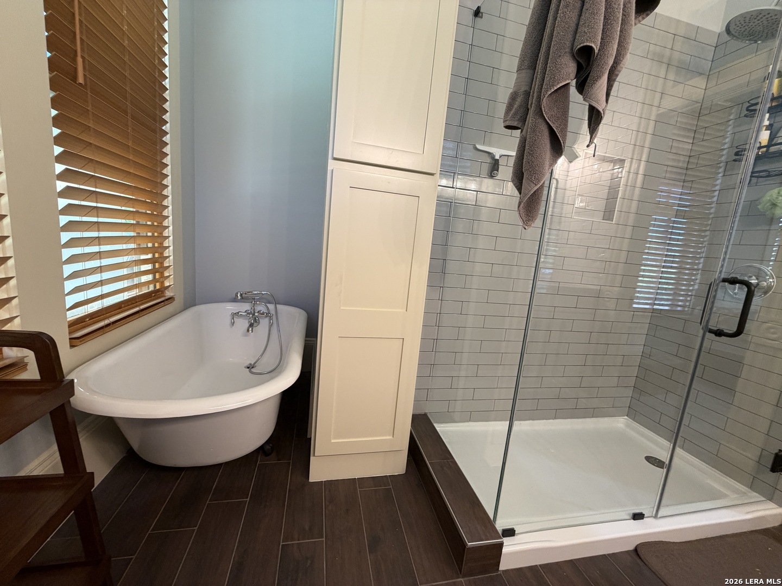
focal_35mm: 14
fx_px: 316
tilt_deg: -9.3
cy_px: 293
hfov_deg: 102.1
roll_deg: -5.2
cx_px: 391
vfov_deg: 85.7
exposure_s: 1/60
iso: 200
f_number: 2.2
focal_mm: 2.22
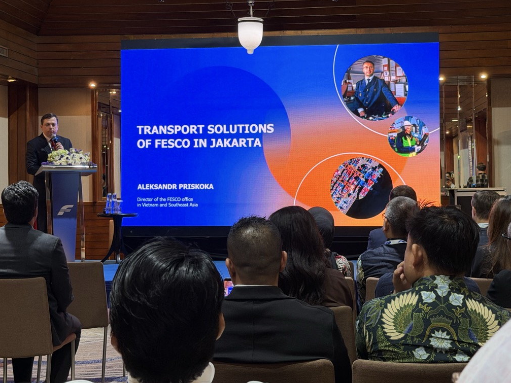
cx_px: 275
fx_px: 900
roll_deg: +0.5
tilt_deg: +1.6
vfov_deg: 24.0
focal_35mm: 61
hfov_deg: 31.7
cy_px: 156
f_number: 1.78
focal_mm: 6.76
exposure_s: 1/60
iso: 160
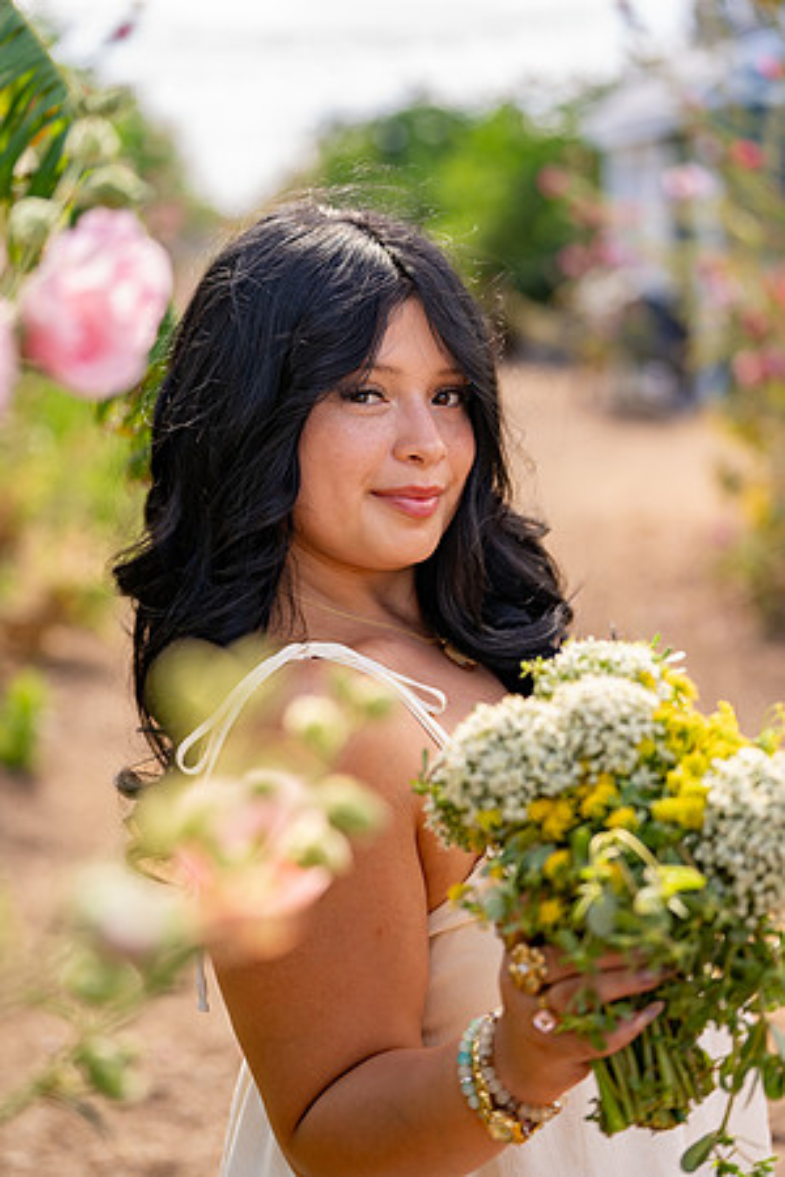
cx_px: 392
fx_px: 2289
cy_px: 588
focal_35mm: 70
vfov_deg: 28.8
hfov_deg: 19.5
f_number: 2.8
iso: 100
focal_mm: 70
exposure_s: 1/320
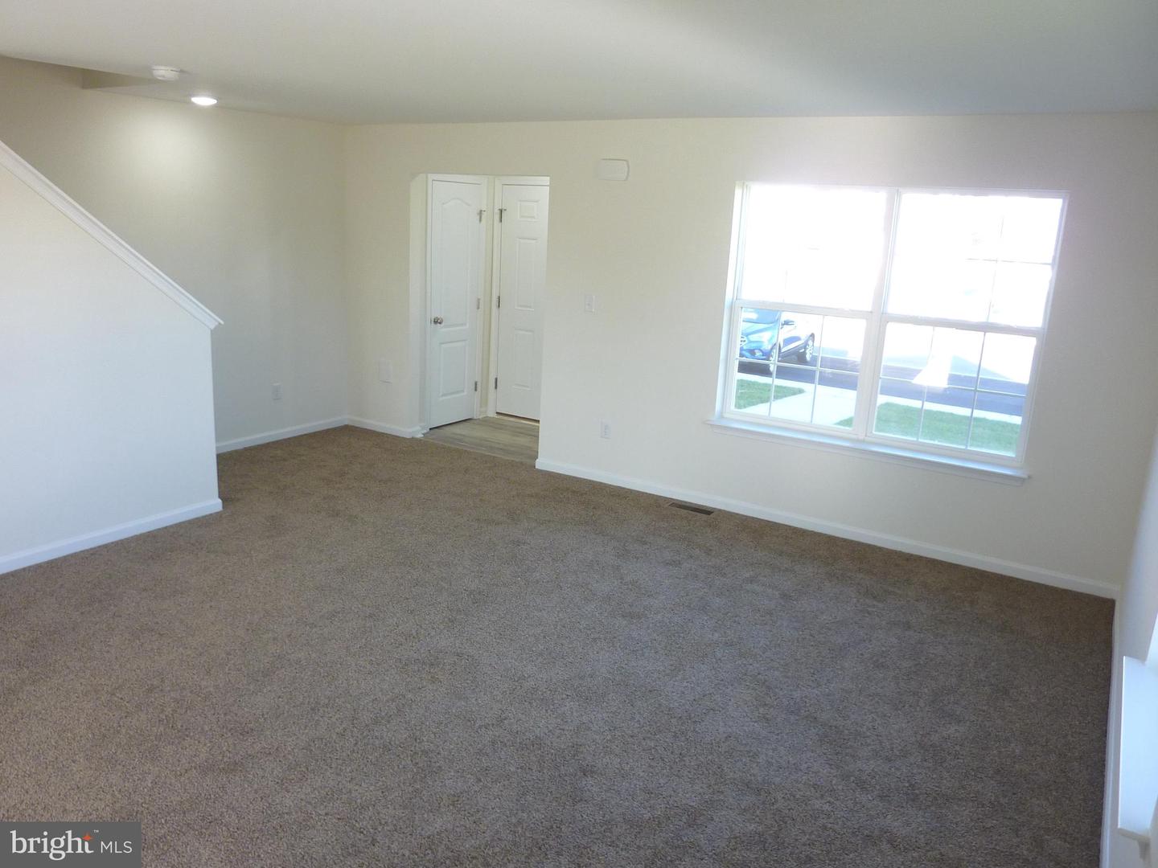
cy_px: 434
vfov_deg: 54.9
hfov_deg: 69.4
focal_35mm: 25
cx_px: 579
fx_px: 836
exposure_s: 1/30
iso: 100
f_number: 3.3
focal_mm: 4.1
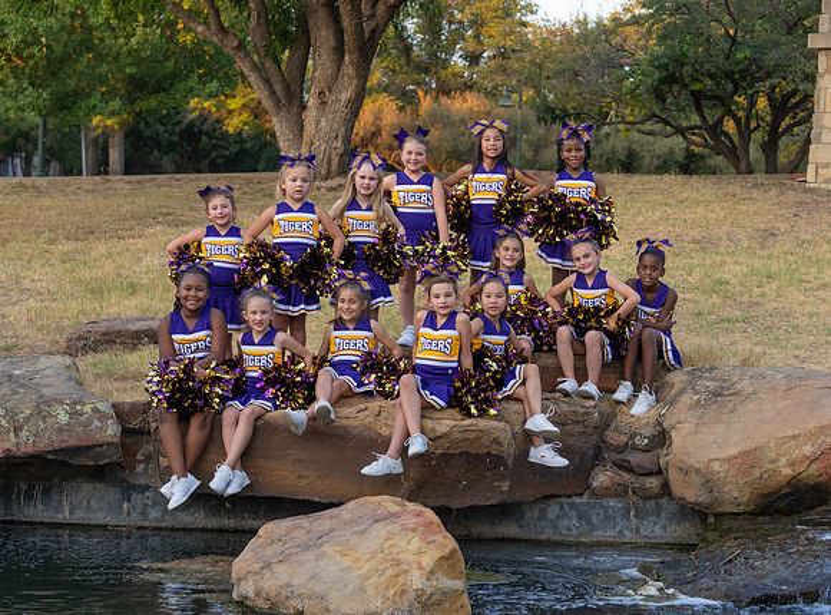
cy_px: 313
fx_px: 1849
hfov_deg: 25.3
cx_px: 408
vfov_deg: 18.9
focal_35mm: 77
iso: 640
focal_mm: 70
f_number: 4
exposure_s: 1/320
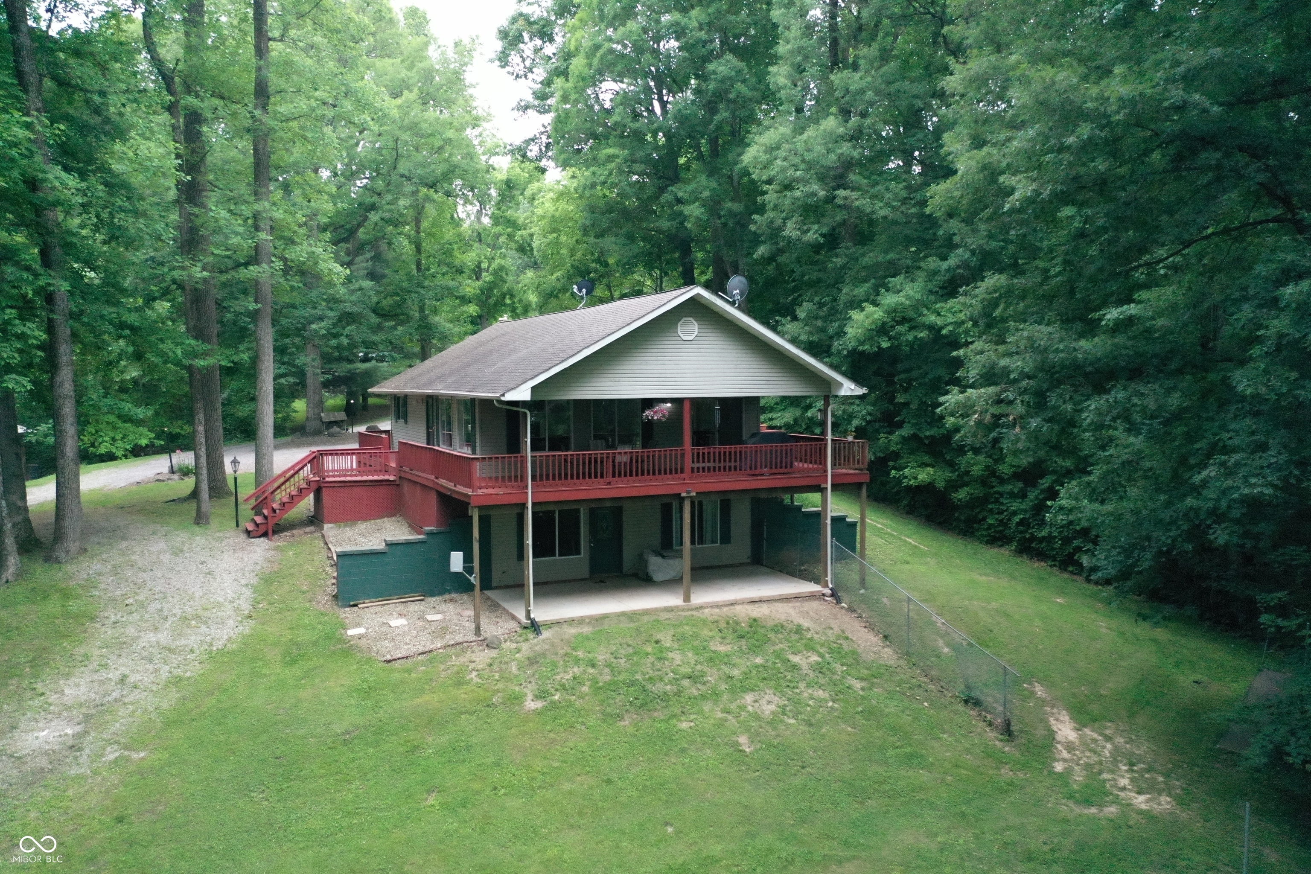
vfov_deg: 46.4
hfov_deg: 65.5
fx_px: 1020
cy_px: 437
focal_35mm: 28
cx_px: 656
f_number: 3.2
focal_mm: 10.26
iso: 3200
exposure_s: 1/3200
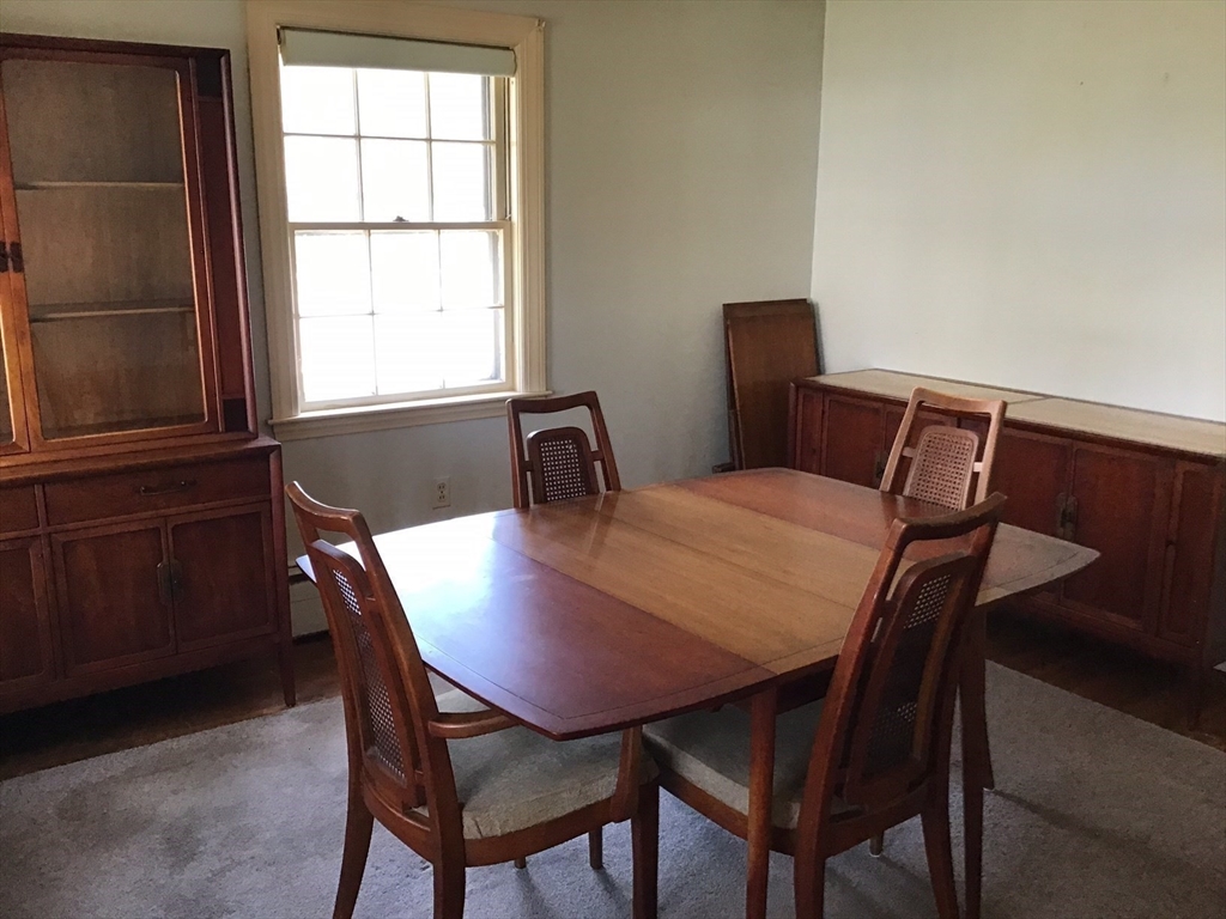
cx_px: 613
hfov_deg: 58.4
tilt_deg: -13.9
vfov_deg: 45.4
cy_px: 460
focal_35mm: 31
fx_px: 1098
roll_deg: +1.3
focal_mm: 3.3
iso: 50
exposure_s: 1/30
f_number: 2.4
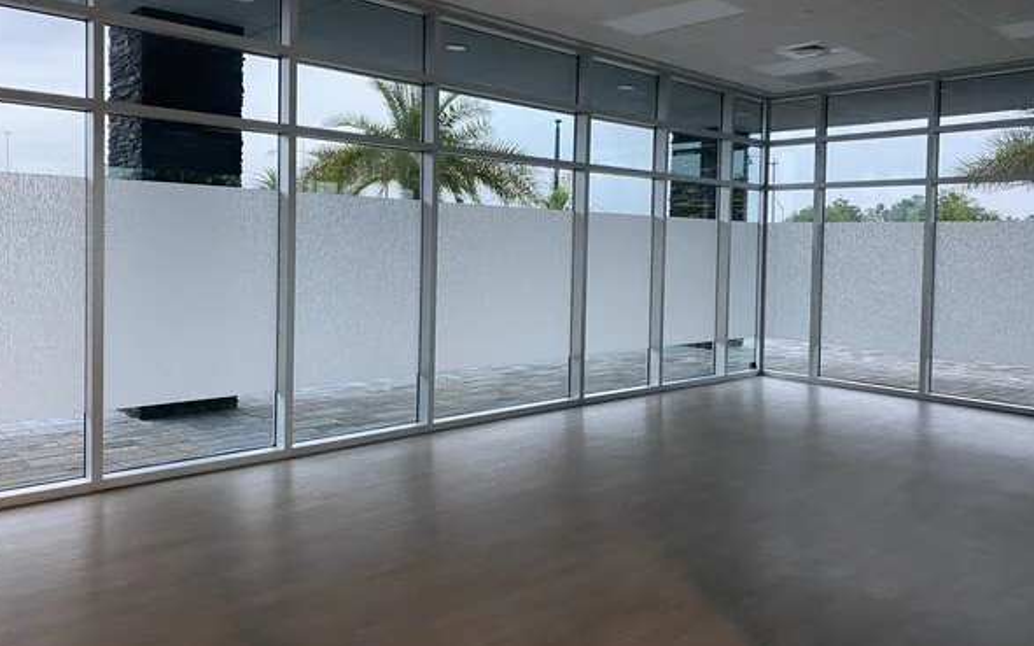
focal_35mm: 28
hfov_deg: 66.5
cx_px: 513
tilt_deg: -0.7
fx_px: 789
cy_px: 280
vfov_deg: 44.4
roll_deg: -1.7
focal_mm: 4.25
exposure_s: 1/60
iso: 125
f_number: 1.8
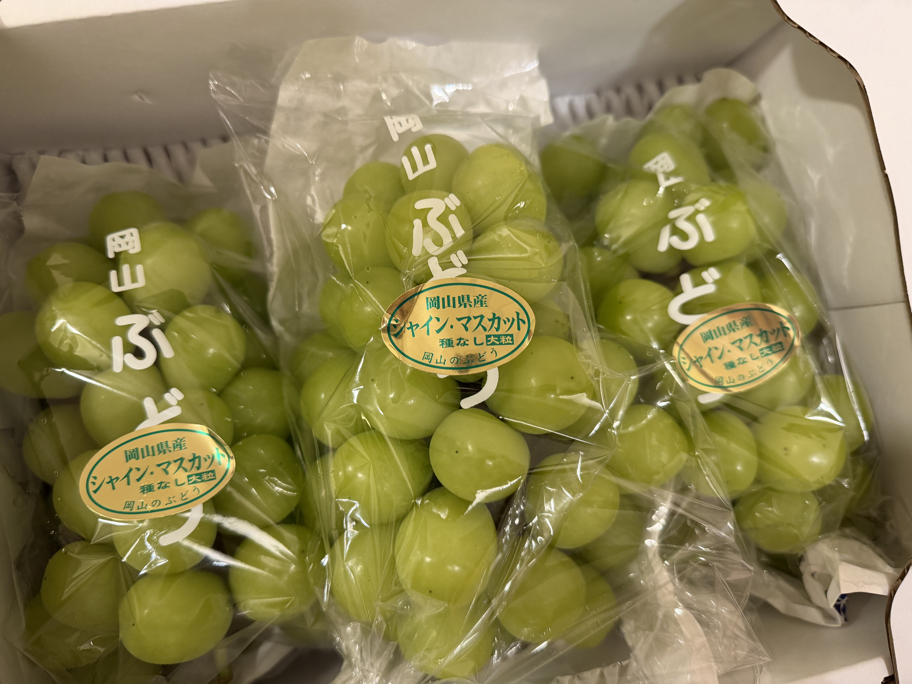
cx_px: 456
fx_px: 632
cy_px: 342
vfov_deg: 56.8
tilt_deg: -45.6
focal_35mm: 24
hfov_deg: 71.6
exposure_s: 1/50
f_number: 1.78
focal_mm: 6.76
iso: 250
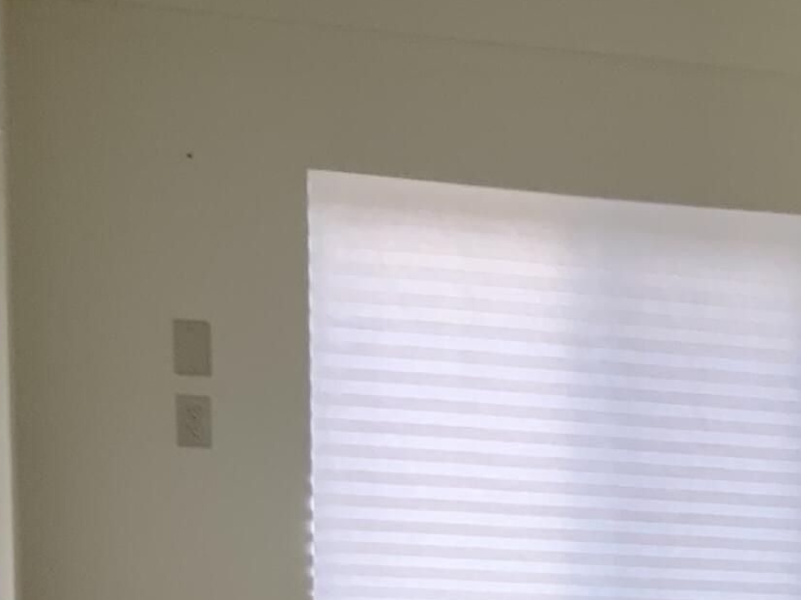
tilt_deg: -11.9
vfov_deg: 13.3
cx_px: 1234
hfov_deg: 16.8
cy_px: 910
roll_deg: -5.4
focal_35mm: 105
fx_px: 2429
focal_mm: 3
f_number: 1.8
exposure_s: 1/60
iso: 80
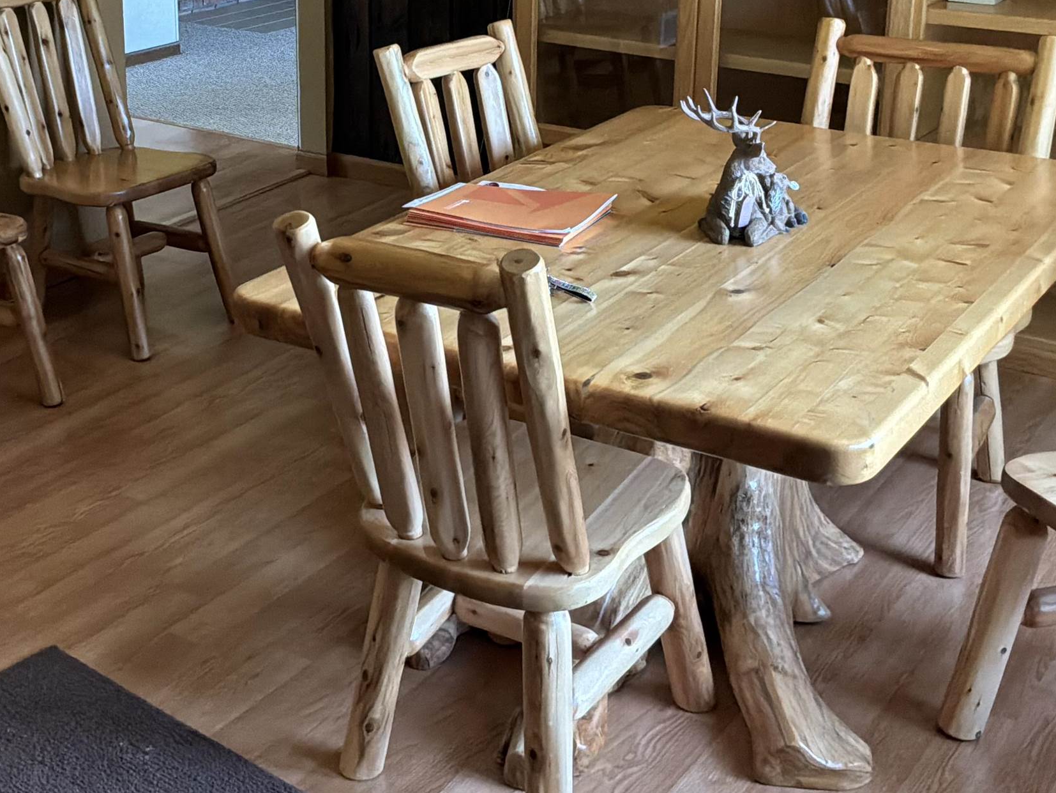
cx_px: 375
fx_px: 1587
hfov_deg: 36.5
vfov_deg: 27.4
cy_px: 141
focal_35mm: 52
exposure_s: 1/60
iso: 200
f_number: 1.8
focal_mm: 3
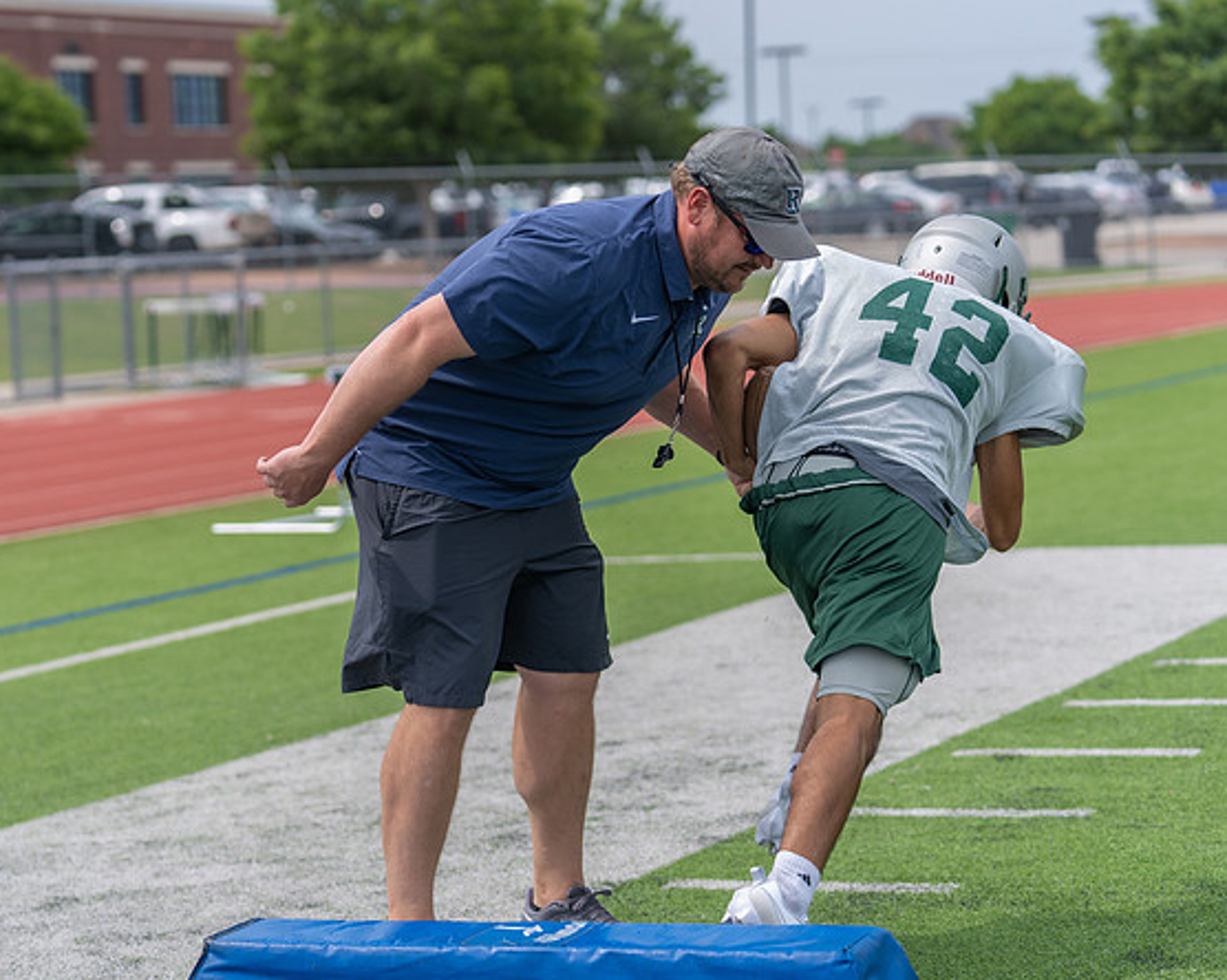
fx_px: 3738
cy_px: 494
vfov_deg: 14.9
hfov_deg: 18.6
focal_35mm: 103
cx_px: 489
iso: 100
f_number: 3.2
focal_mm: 86
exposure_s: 1/1250
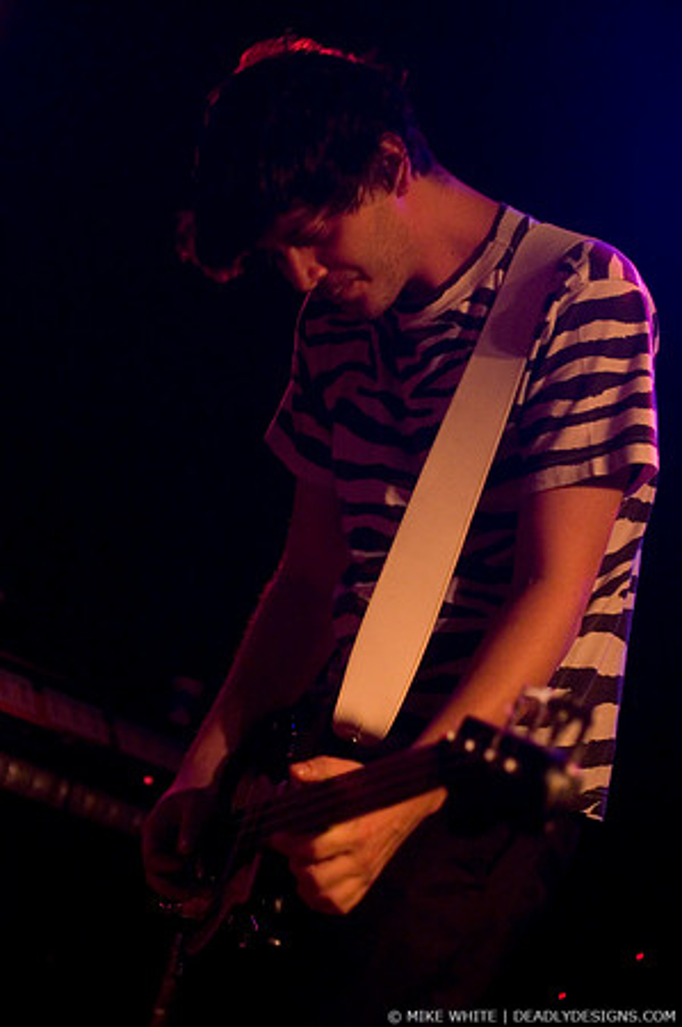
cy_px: 514
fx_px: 2221
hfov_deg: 17.5
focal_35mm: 78
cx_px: 341
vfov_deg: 26.0
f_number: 2.8
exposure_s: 1/60
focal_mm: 52
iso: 800
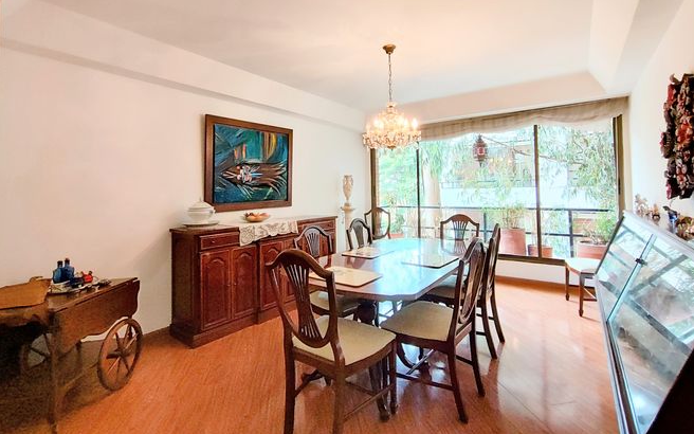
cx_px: 351
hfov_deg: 105.3
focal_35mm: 14
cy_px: 177
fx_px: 265
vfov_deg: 77.9
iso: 144
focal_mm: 1.66
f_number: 2.2
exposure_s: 1/60
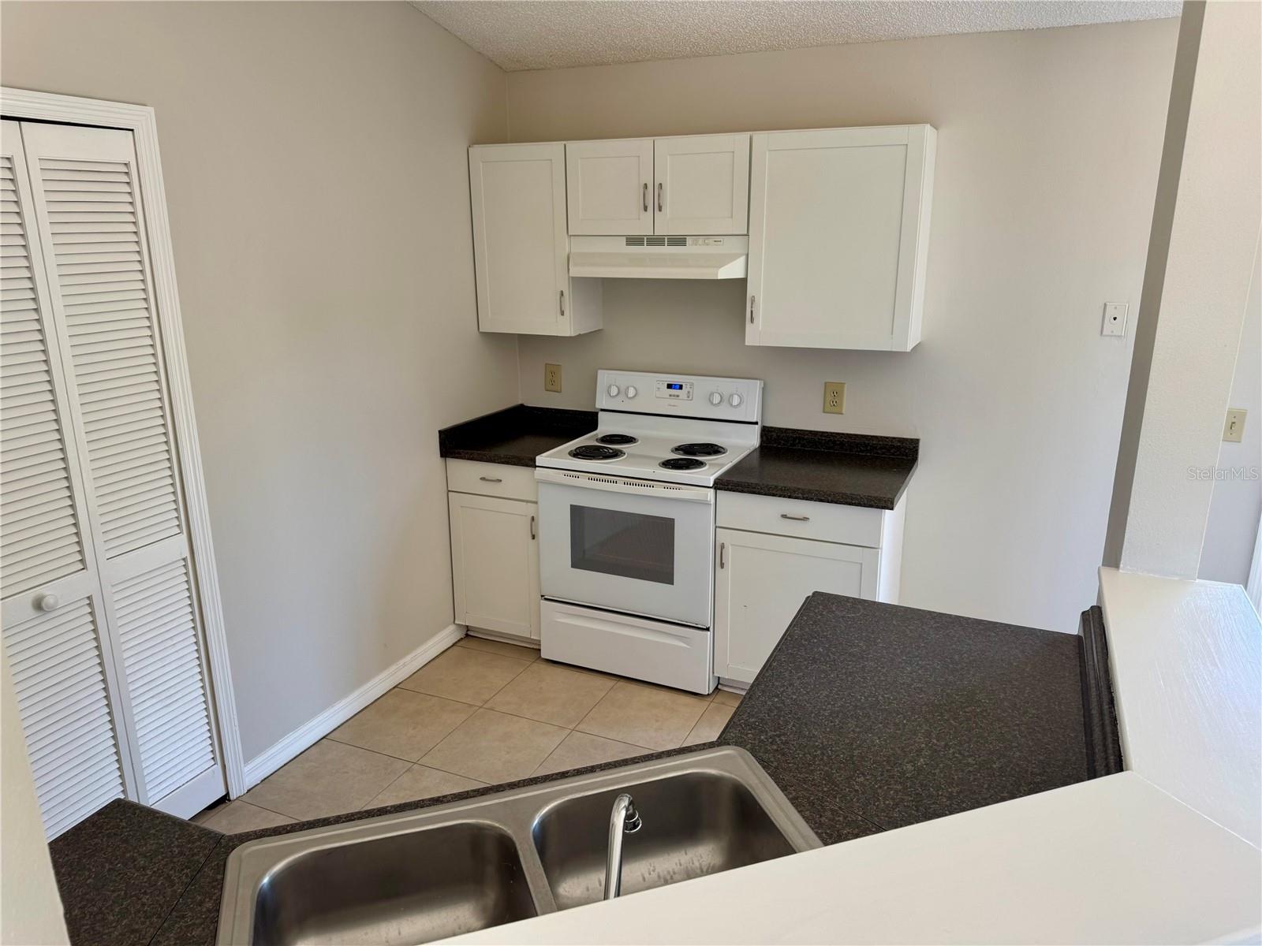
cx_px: 631
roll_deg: +0.9
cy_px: 473
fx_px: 875
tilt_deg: -15.9
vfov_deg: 56.8
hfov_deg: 71.6
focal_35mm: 24
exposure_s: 1/121
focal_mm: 6.76
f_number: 1.78
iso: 50
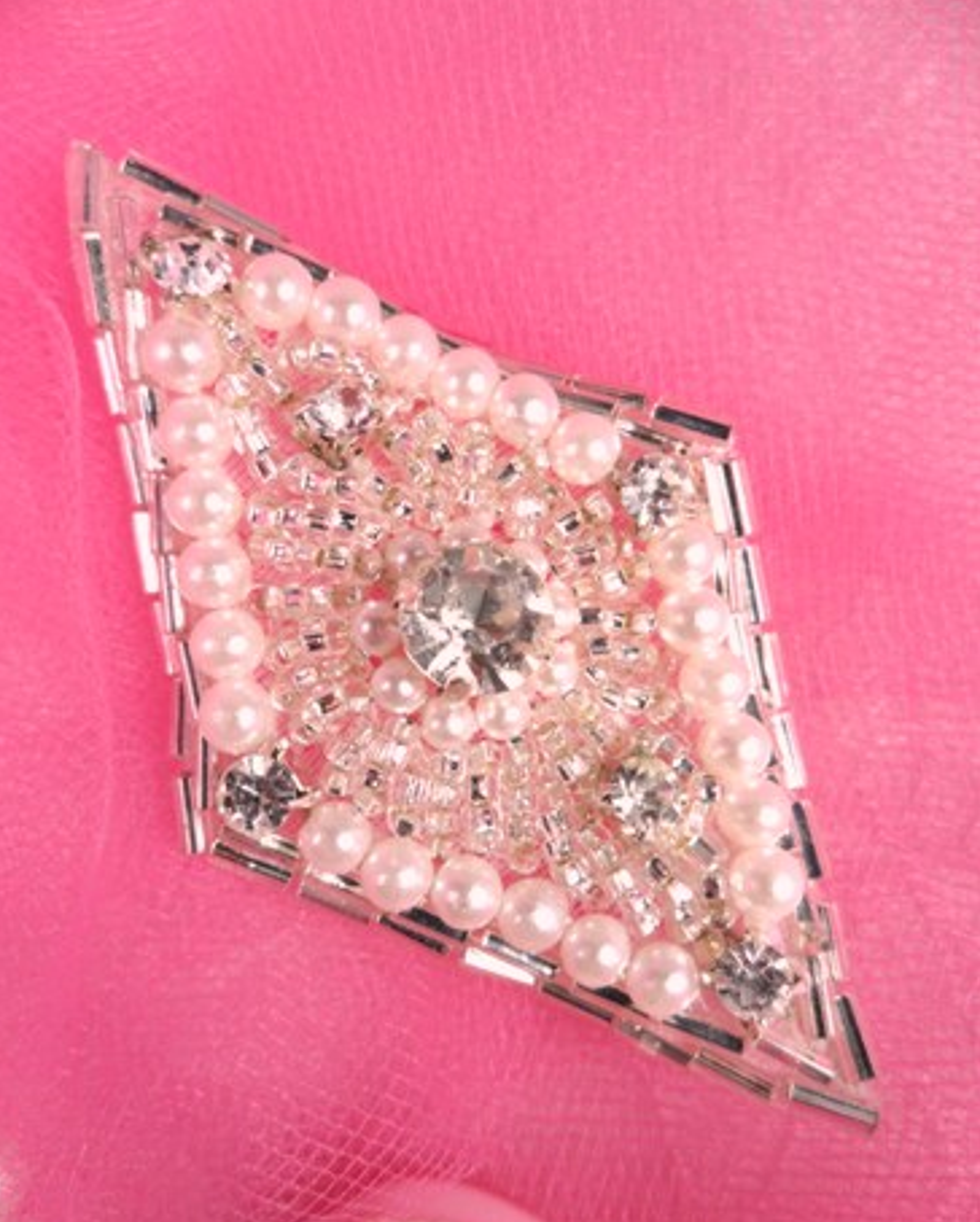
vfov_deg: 60.3
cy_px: 659
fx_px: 1050
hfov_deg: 50.0
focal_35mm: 29
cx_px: 481
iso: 80
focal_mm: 4.9
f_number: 3.5
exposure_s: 1/250
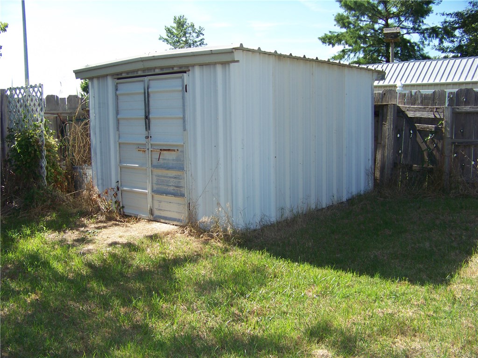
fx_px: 497
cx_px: 239
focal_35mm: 36
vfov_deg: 39.7
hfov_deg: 51.4
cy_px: 179
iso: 68
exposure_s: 1/640
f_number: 2.8
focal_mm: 5.85
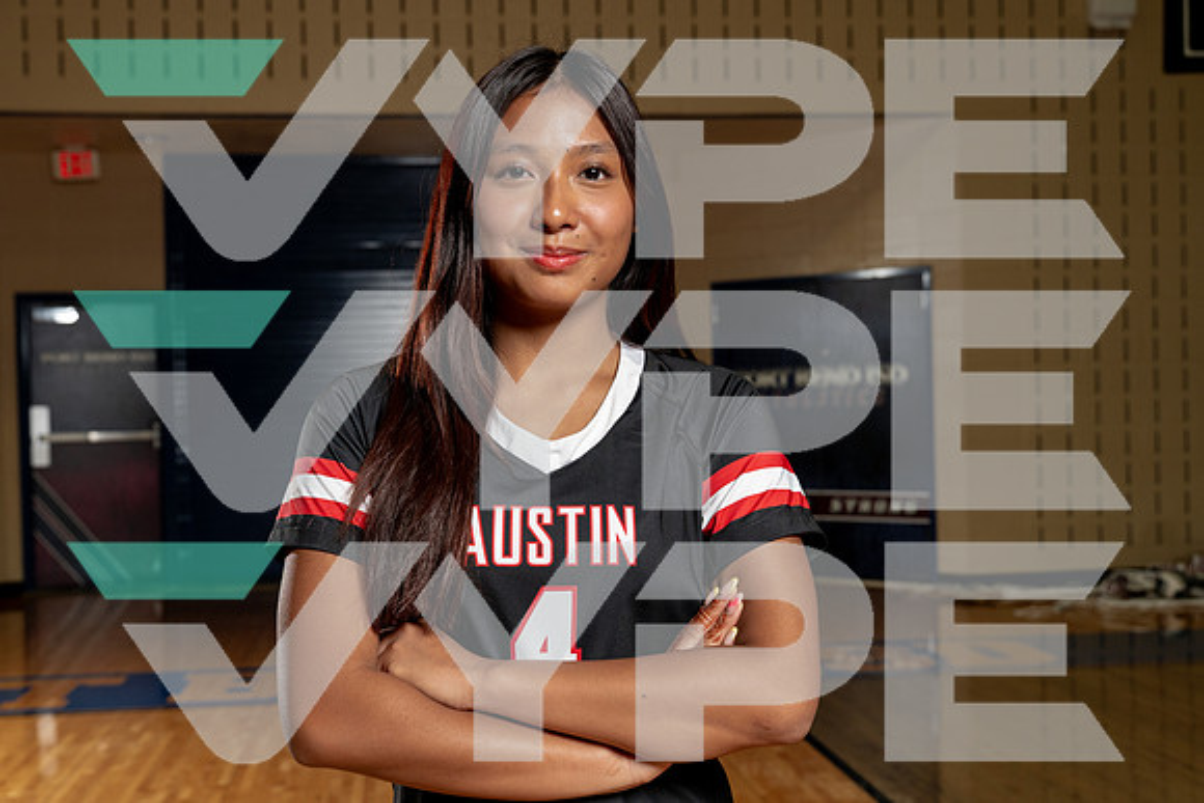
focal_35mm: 44
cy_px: 402
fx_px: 1472
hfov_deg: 44.5
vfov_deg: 30.5
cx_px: 602
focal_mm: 44
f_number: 5.6
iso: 500
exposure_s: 1/250
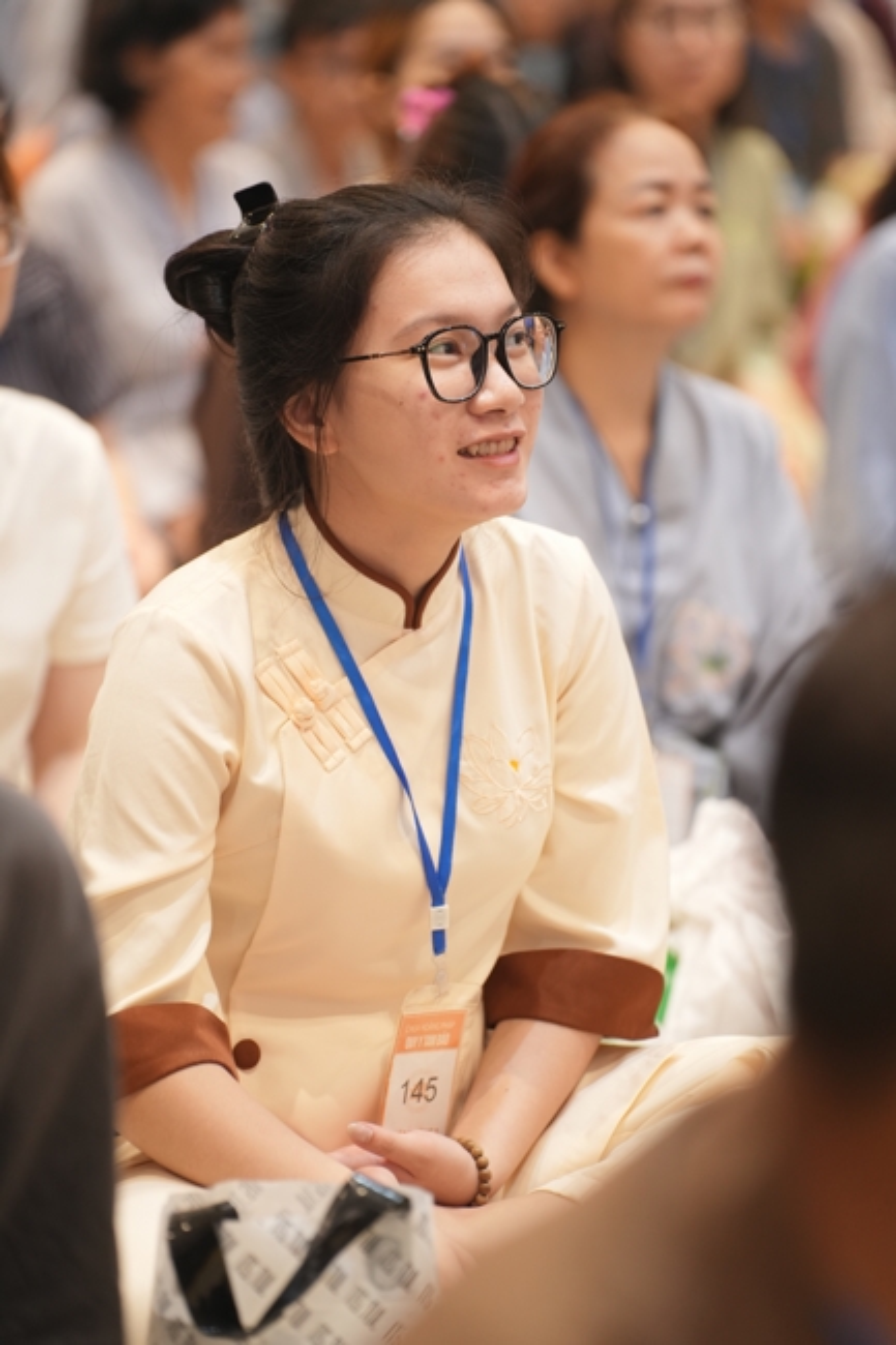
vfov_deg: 13.7
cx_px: 448
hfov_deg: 9.1
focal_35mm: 150
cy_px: 672
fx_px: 5603
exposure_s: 1/80
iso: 1250
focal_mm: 150
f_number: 2.8
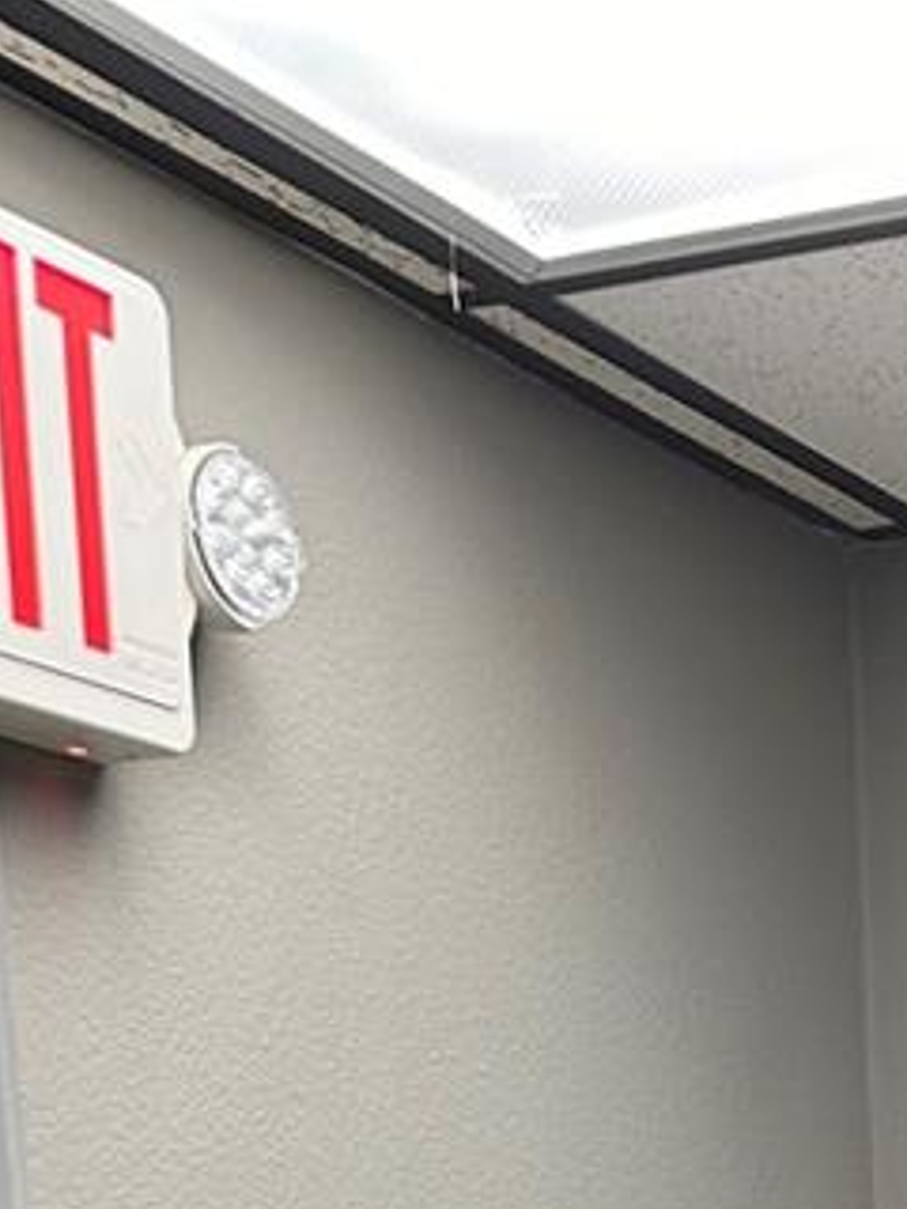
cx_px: 1395
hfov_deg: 15.1
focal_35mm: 90
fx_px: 3144
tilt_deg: -12.7
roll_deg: +0.1
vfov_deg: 17.2
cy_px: 2259
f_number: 1.78
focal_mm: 6.86
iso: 125
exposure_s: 1/120
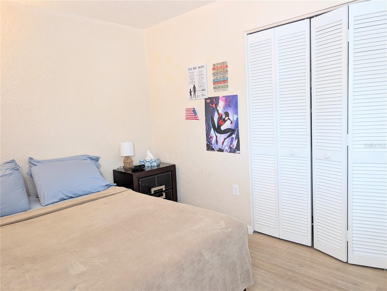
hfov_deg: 71.5
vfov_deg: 56.9
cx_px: 194
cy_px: 146
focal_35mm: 24
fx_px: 269
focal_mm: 6.9
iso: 554
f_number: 1.68
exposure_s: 1/120
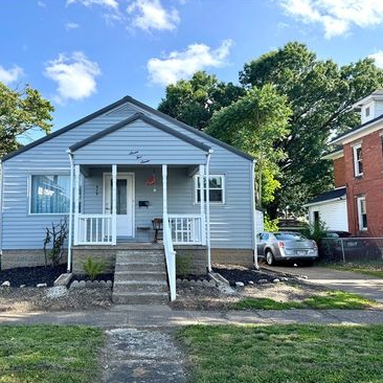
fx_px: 363
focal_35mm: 29
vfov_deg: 55.6
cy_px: 192
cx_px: 137
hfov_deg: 54.8
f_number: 1.78
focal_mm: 6.76
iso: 80
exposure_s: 1/1923
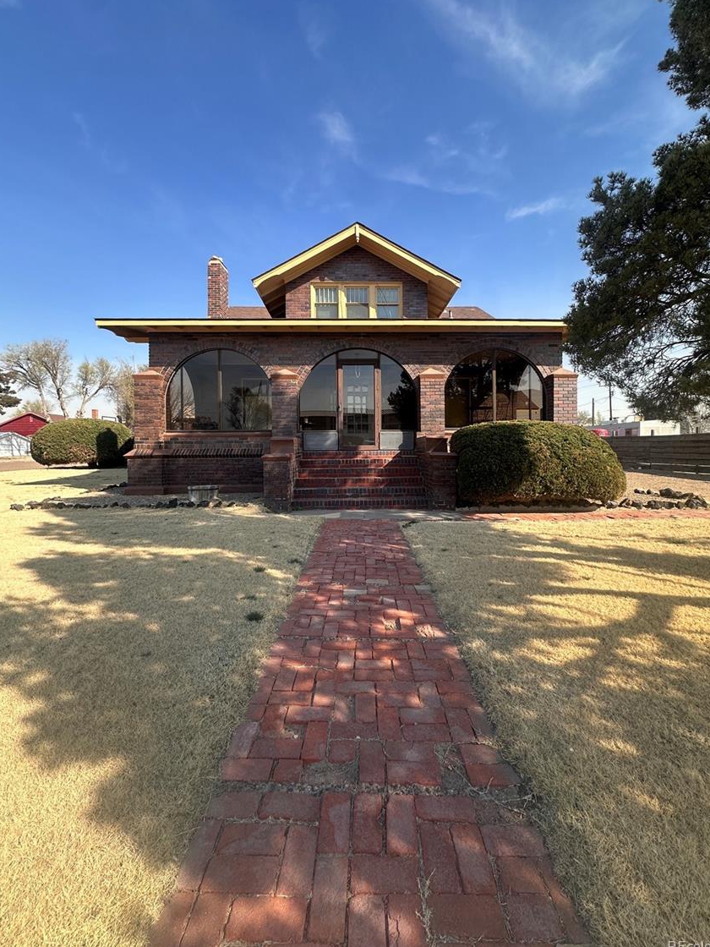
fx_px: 410
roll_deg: -0.1
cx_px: 363
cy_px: 450
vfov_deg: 98.1
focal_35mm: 15
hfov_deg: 81.7
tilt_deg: +0.0
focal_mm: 2.22
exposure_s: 1/824
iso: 40
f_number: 2.2
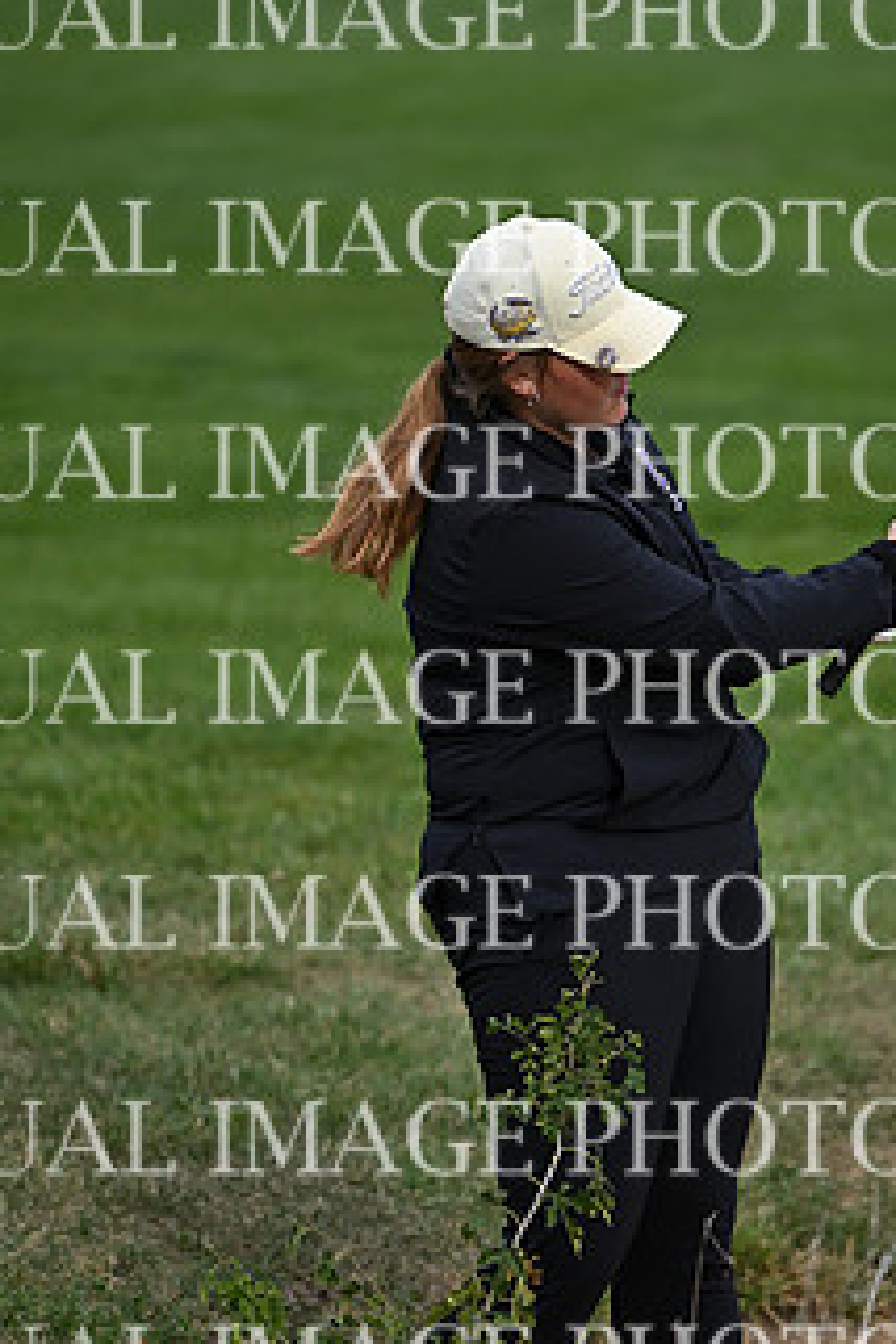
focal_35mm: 271
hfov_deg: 5.1
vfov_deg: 7.6
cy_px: 800
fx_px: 10117
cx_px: 538
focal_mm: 150
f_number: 2.8
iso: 250
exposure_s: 1/2500
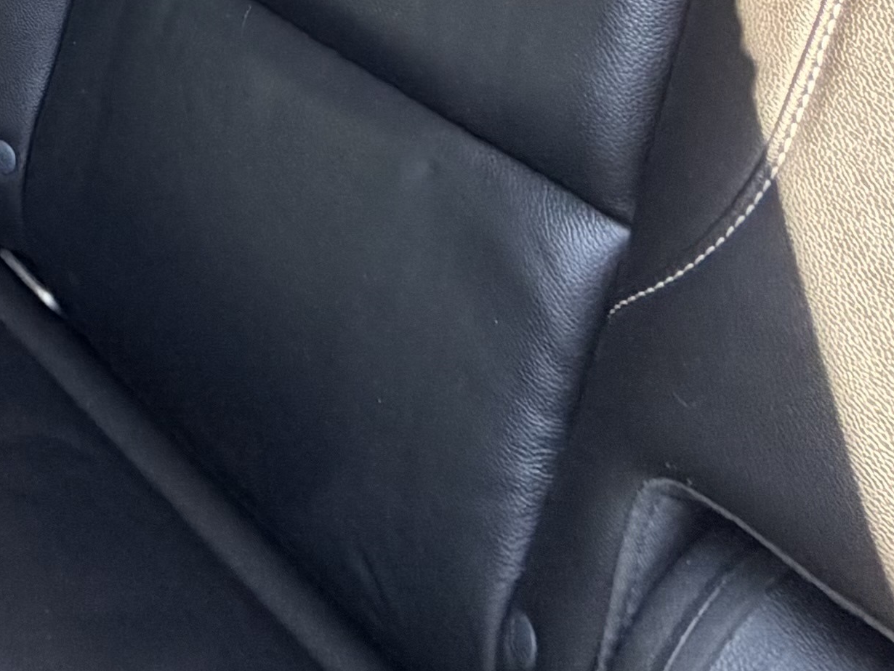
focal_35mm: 65
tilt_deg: -8.1
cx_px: -515
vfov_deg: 16.3
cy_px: -739
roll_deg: +4.6
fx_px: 1679
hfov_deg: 23.0
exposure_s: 1/121
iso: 250
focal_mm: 2.22
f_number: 2.2
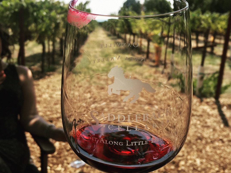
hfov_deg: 61.7
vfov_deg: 48.2
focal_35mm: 29
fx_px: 194
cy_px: 86
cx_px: 116
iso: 32
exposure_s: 1/1522
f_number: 2.2
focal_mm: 4.15
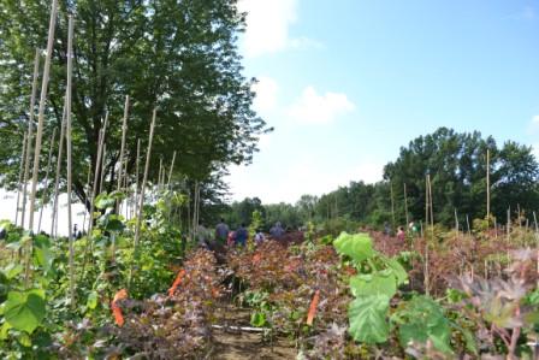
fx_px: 404
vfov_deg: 48.0
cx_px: 270
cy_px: 180
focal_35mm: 27
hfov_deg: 67.4
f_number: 7.1
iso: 100
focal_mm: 18
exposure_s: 1/200
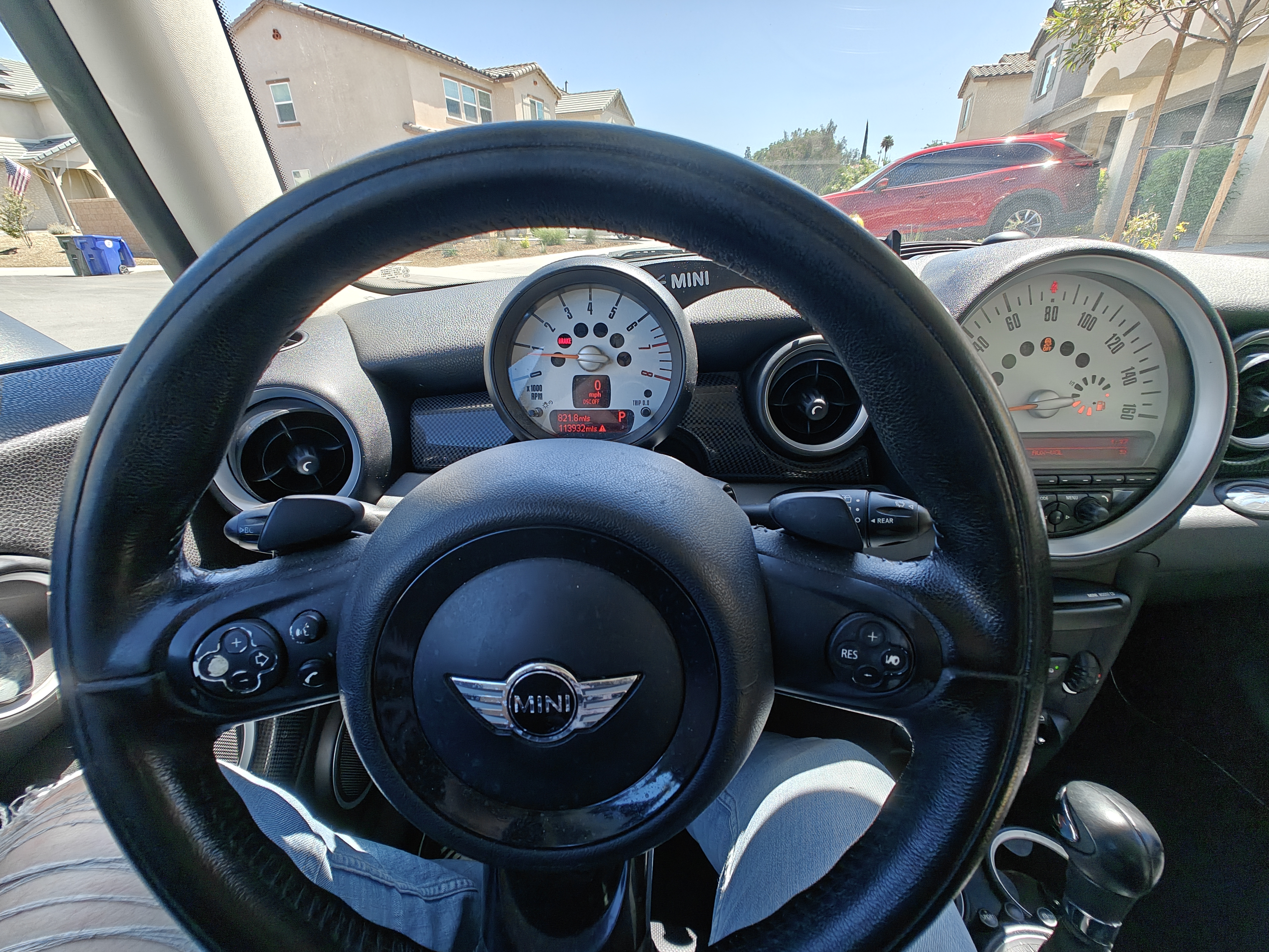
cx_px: 634
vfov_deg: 85.7
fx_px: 513
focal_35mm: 14
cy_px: 476
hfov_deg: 102.1
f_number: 2.2
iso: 64
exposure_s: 1/164
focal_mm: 2.59
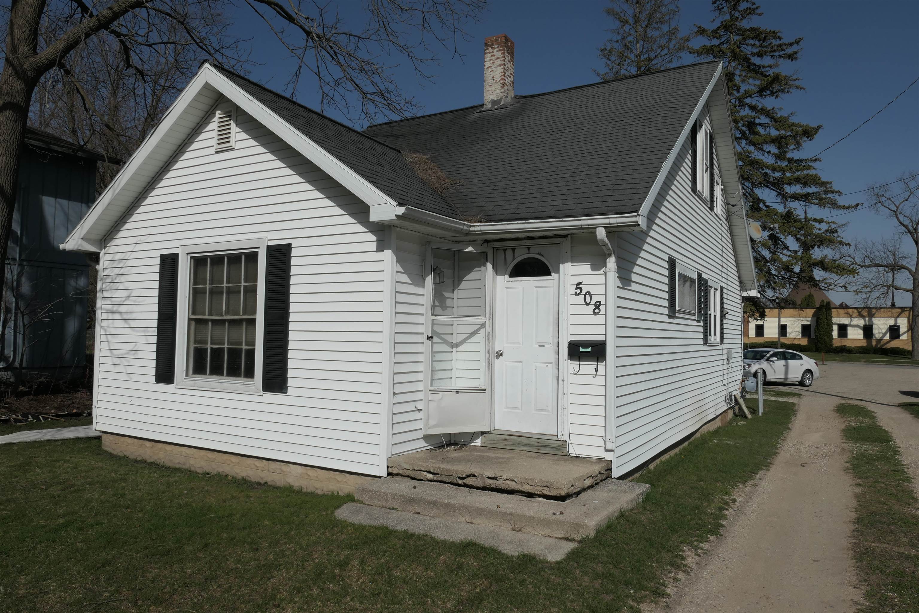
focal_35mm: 24
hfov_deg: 73.7
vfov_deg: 53.1
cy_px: 306
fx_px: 613
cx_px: 460
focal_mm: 8.8
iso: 125
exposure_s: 1/1300
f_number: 7.1
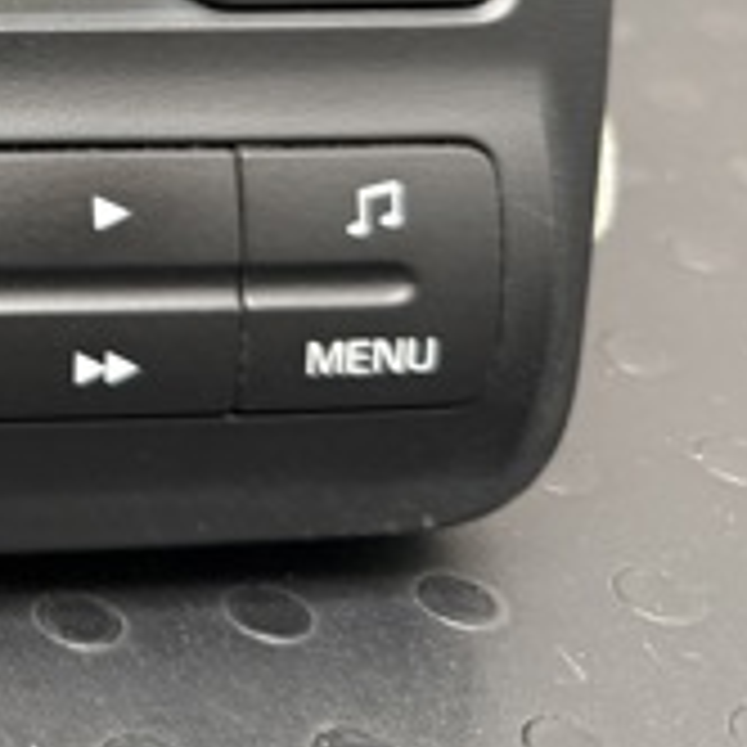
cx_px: -522
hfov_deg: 17.8
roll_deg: -1.8
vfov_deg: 20.0
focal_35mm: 82
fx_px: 2002
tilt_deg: -24.9
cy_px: -112
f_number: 1.78
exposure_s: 1/50
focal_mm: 6.76
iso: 160
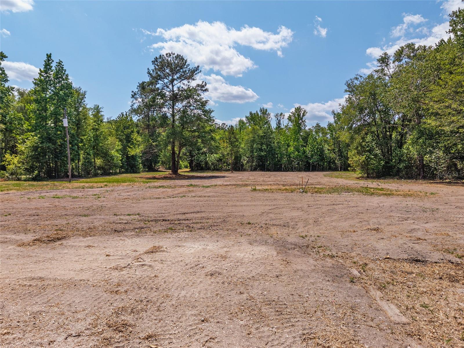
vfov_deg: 56.8
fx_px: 322
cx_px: 232
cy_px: 174
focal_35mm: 24
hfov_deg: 71.6
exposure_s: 1/4000
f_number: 1.8
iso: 180
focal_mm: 8.67
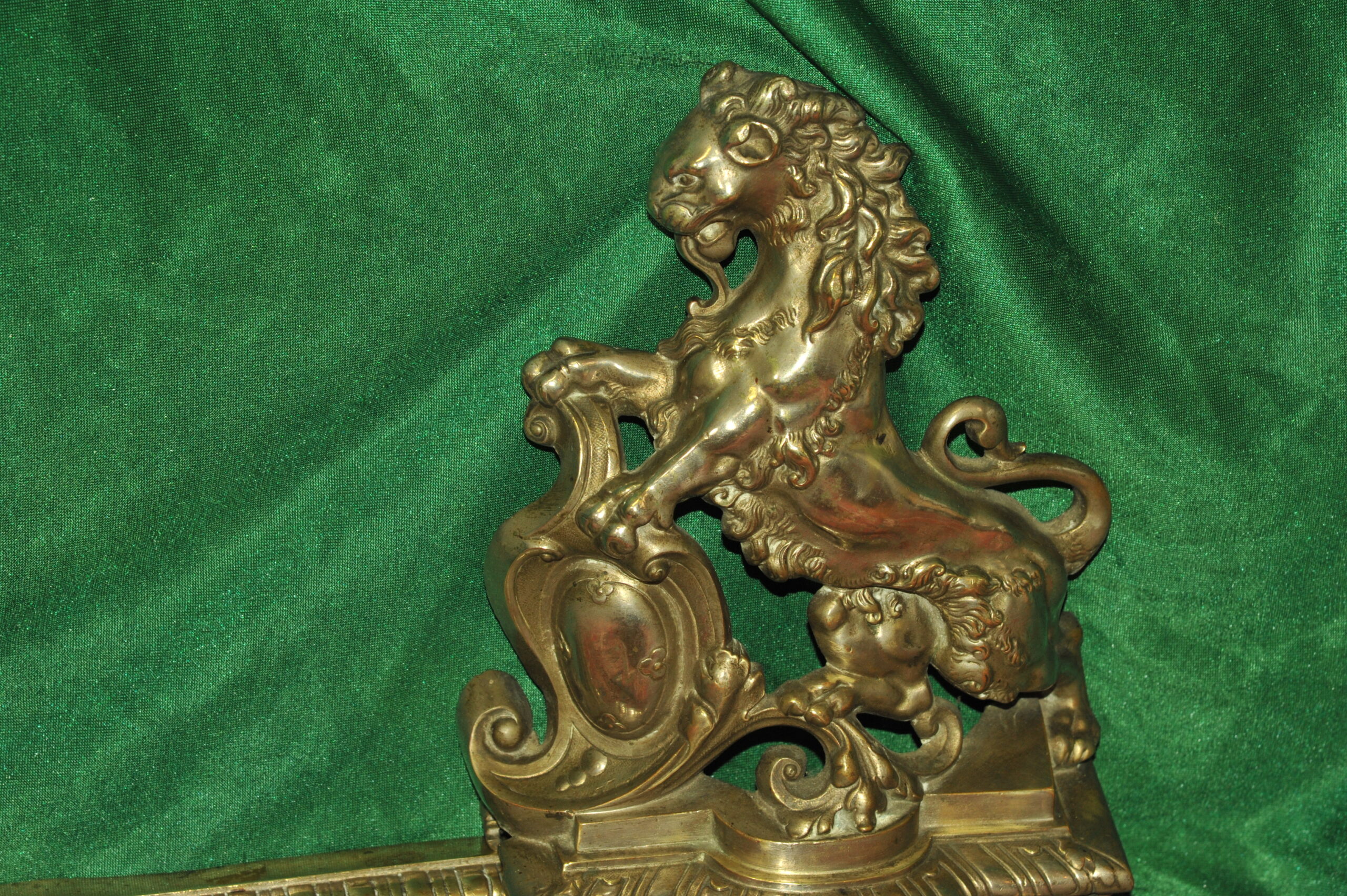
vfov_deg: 11.4
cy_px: 448
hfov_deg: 17.1
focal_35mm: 120
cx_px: 674
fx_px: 4487
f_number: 10
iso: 1250
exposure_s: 1/60
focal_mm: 120
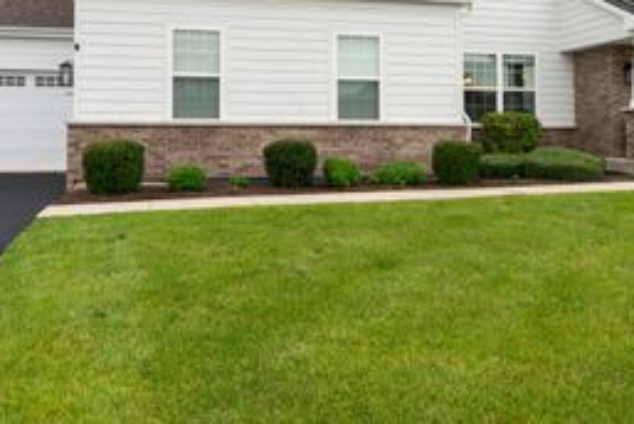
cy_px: 49
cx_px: 373
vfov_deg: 35.9
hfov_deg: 54.1
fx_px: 617
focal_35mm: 35
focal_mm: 18
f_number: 11
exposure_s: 1/40
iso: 100
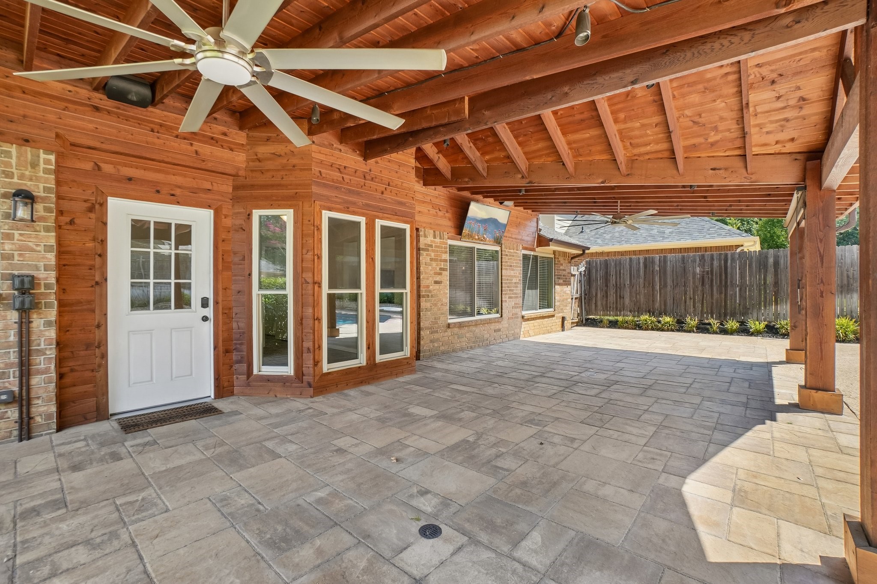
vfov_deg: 77.3
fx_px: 365
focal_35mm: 15
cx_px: 438
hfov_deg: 100.4
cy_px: 292
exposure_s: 1/125
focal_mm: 10
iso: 400
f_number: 8
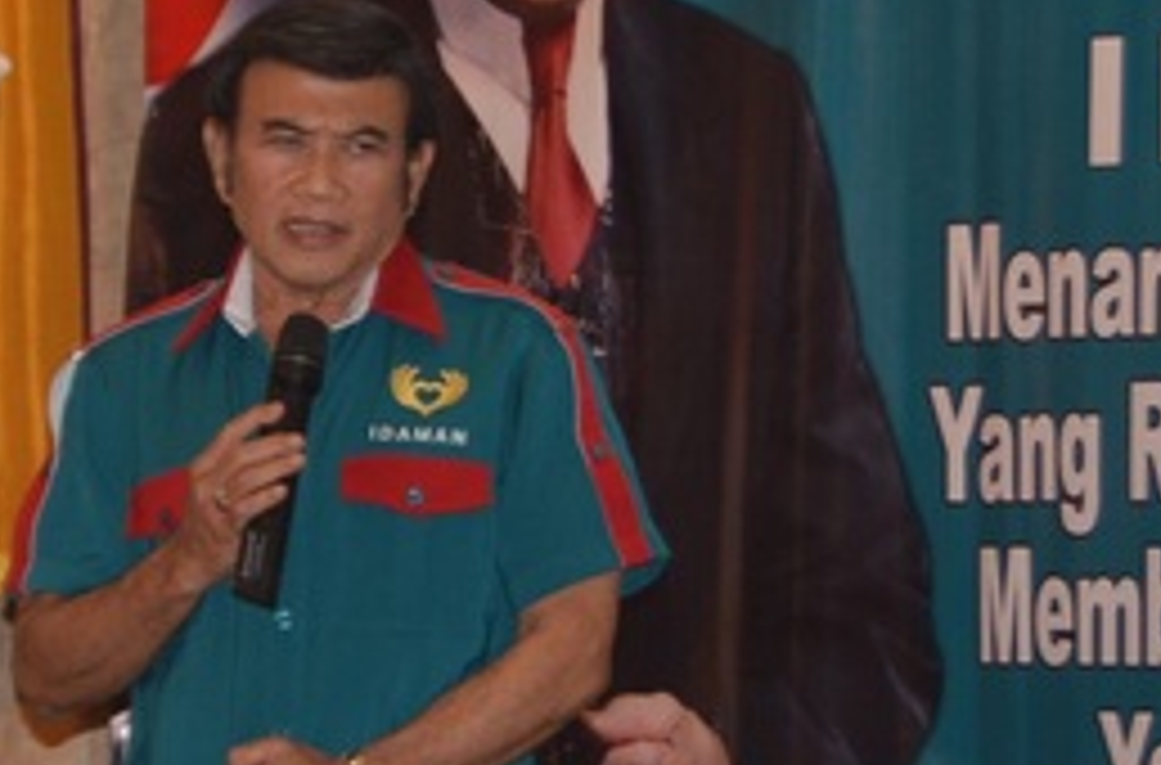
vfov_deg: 8.4
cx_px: 346
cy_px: 580
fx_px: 5205
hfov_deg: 12.7
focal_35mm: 162
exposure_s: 1/90
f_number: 5.3
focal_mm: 68
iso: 500
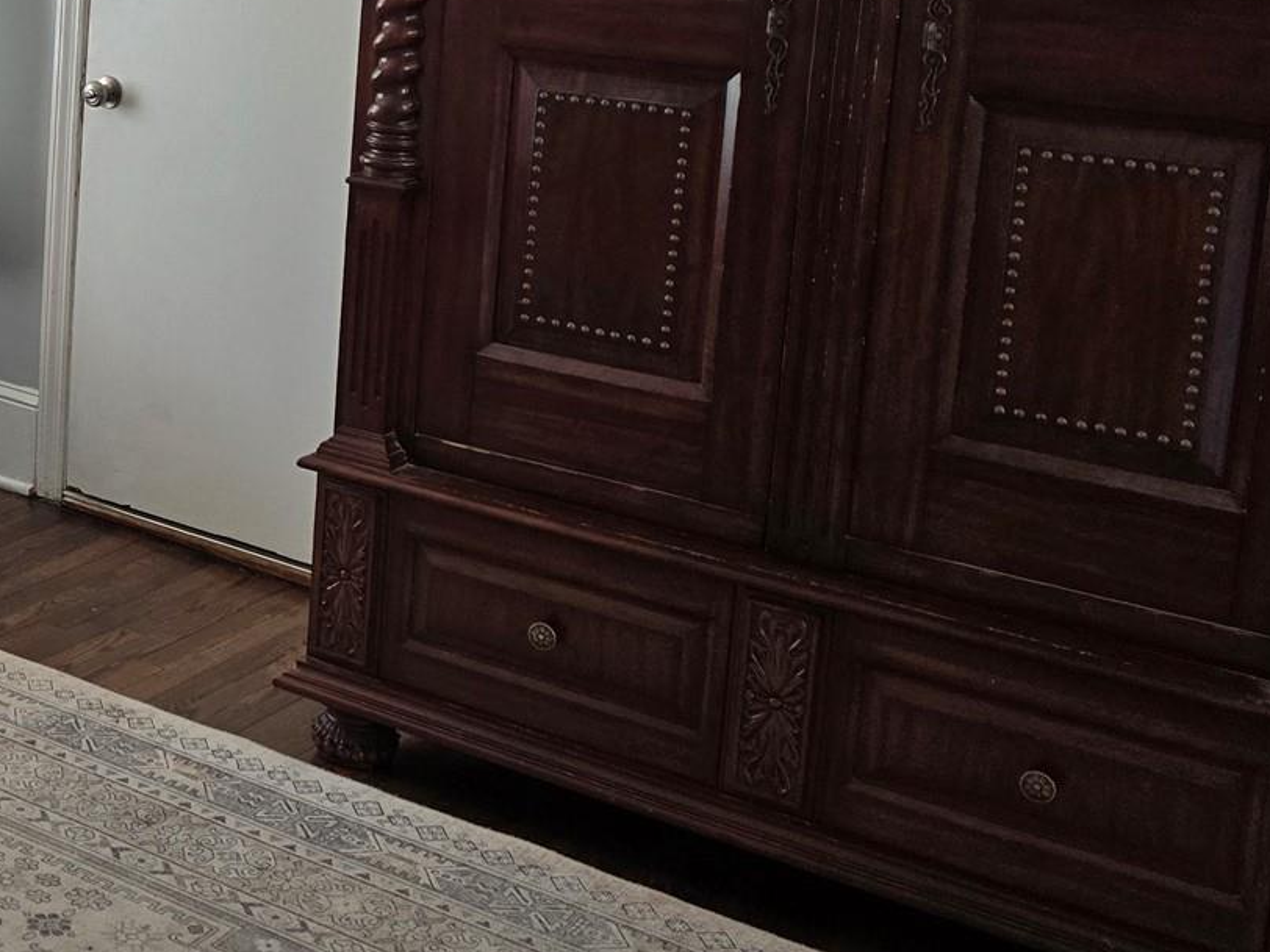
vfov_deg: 24.6
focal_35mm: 58
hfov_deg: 29.4
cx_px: -186
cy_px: 127
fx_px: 2128
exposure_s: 1/120
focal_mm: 6.3
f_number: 1.7
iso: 160
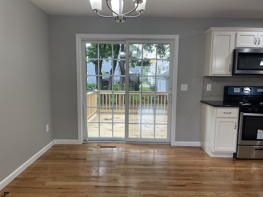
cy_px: 98
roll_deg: -1.2
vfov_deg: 53.1
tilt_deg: -6.8
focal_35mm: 26
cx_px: 132
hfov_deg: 67.3
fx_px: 198
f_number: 1.6
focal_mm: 5.1
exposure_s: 1/120
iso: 64
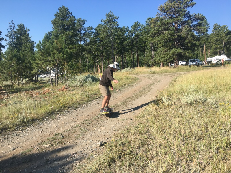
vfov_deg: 48.2
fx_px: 194
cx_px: 116
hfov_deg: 61.7
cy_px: 86
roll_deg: +2.2
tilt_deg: -3.2
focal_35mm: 29
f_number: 2.2
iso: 25
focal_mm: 4.15
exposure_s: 1/874
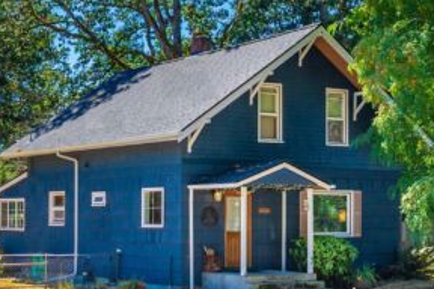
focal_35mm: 32
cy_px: 163
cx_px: 259
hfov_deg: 58.3
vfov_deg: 41.0
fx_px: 386
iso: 80
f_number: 7.1
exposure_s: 1/125
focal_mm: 23
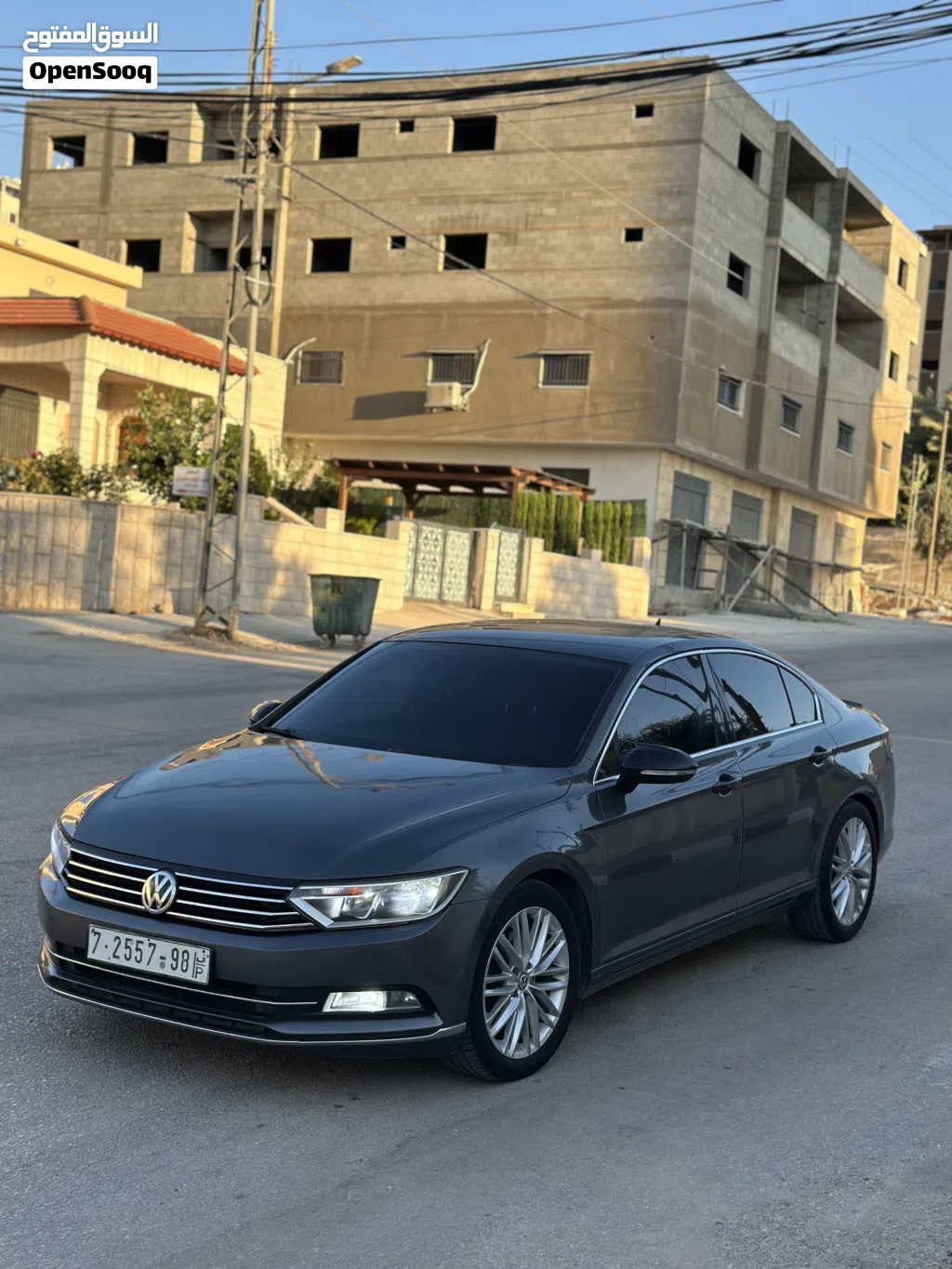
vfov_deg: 39.7
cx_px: 476
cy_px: 634
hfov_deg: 30.3
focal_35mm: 48
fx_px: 1760
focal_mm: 6.86
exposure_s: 1/1073
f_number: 1.78
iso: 80
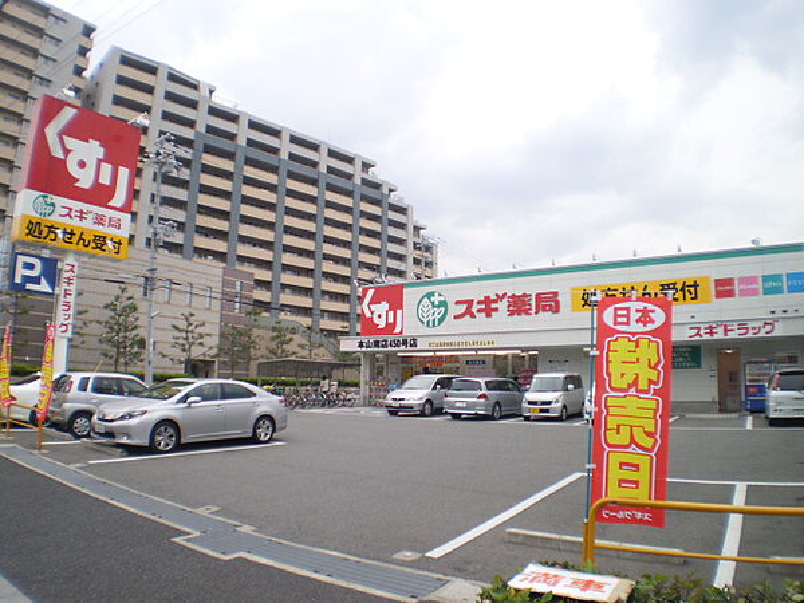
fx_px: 836
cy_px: 302
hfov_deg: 51.4
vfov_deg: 39.7
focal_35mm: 36
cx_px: 402
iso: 64
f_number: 3.1
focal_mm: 6.3
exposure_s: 1/400
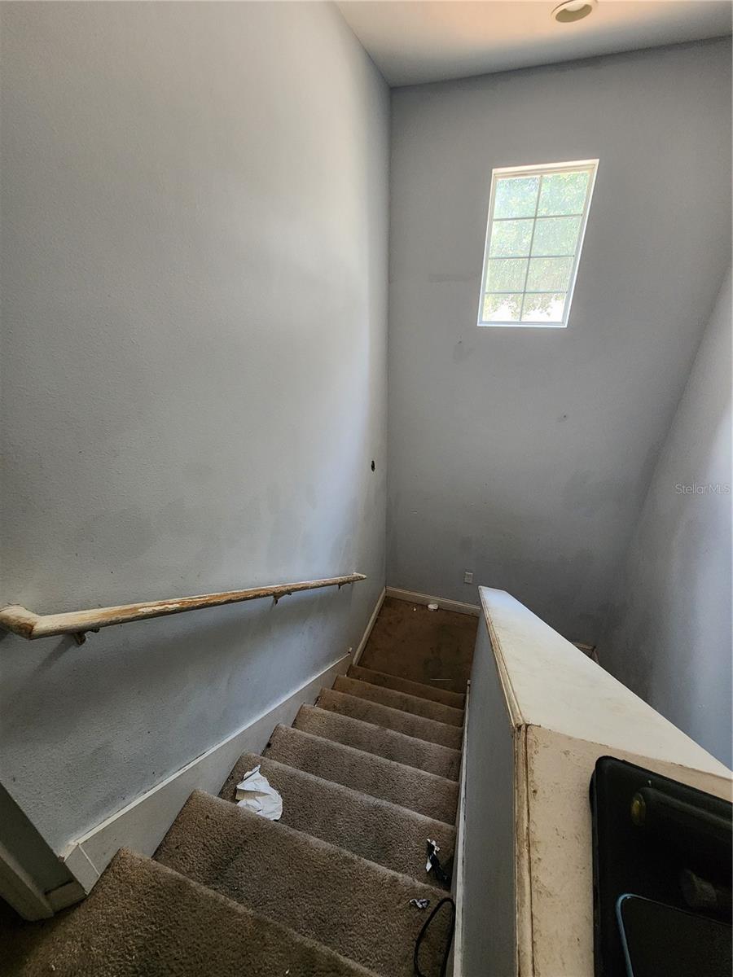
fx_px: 367
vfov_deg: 106.2
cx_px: 366
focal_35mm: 13
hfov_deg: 89.9
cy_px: 488
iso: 250
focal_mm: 2.2
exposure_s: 1/60
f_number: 2.2
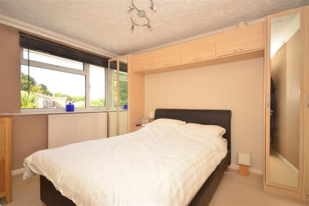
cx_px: 154
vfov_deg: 69.6
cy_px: 103
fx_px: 148
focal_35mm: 17
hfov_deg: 92.5
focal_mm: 11.5
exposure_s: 1/50
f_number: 5
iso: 200
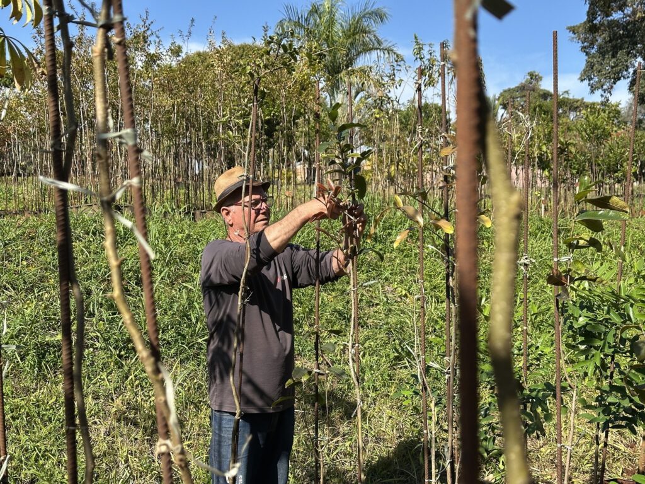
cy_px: 242
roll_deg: +0.4
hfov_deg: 39.7
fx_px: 894
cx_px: 322
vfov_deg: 30.3
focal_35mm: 48
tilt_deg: +0.3
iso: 64
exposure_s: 1/2028
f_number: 1.78
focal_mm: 6.86
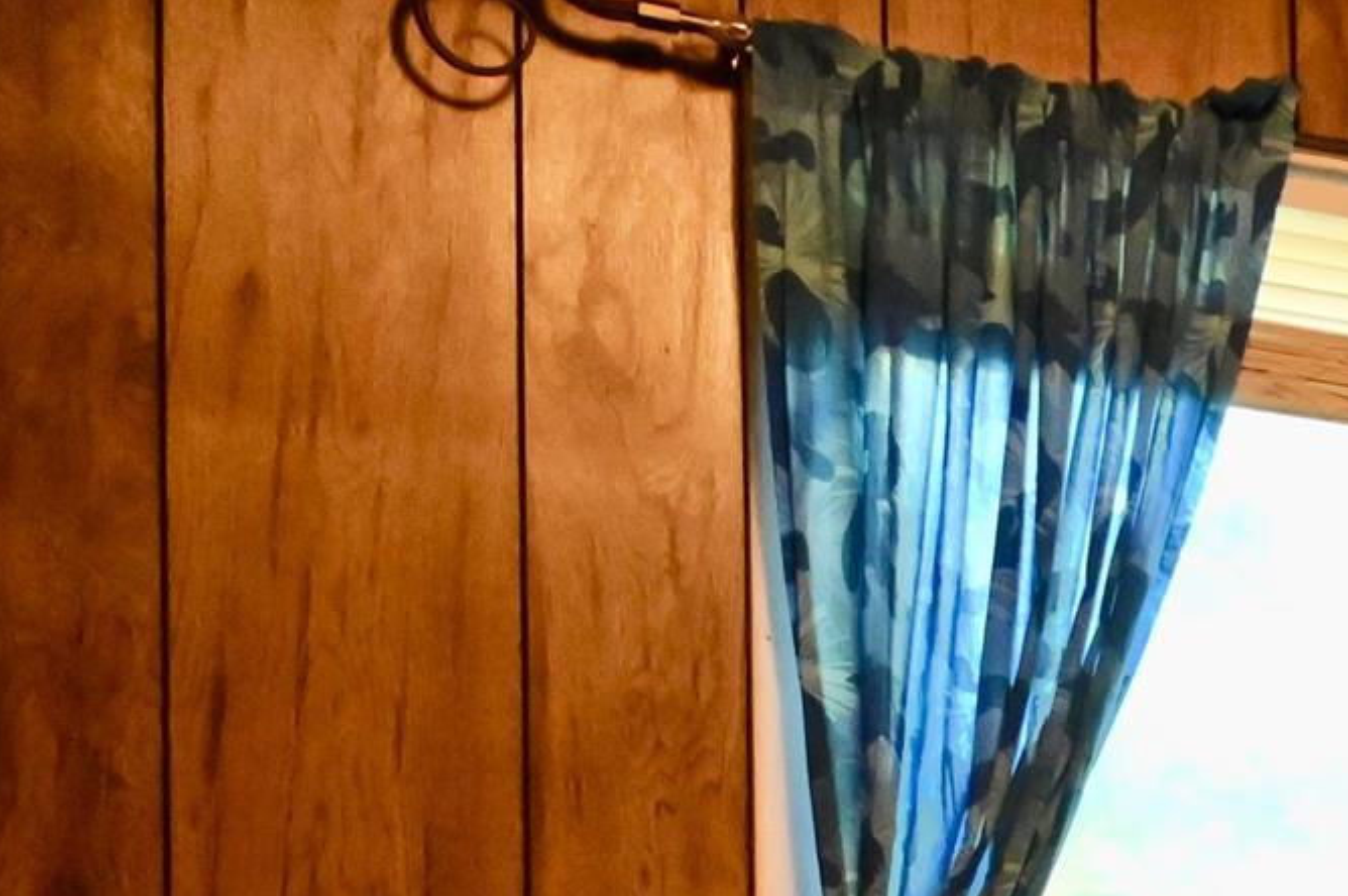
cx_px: 2795
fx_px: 4302
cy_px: 1672
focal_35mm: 115
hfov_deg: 14.4
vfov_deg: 11.0
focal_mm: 25
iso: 6400
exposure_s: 1/60
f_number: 4
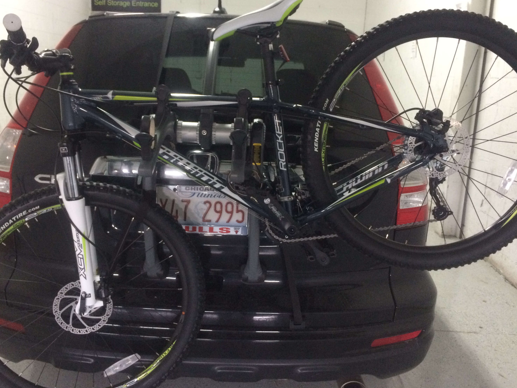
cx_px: 238
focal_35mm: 32
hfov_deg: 56.7
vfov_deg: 44.1
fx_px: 478
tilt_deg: -13.6
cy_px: 179
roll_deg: -1.5
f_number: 2.2
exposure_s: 1/20
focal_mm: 4.15
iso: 250
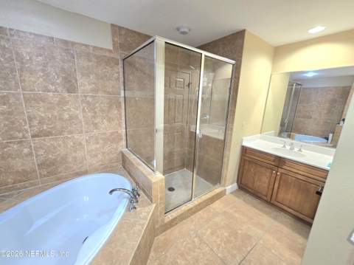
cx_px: 177
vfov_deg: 89.8
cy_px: 132
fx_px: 133
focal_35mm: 13
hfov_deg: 106.2
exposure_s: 1/60.2
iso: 250
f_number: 2.2
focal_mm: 2.2
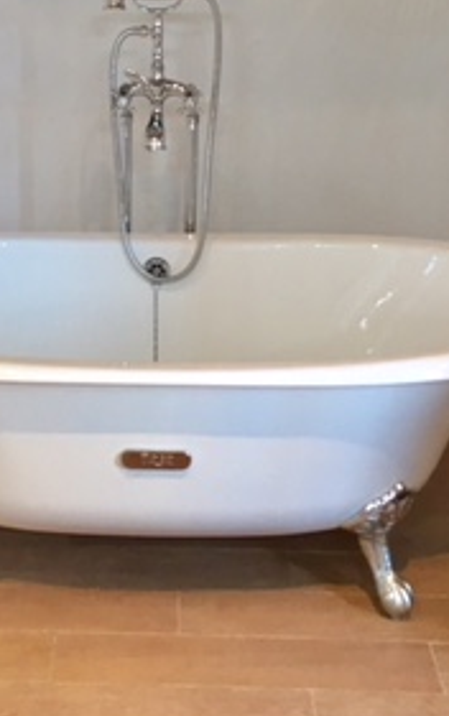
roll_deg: +0.7
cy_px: 138
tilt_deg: -8.7
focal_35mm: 70
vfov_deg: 28.7
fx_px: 1368
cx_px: 140
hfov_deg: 18.6
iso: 40
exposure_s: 1/17
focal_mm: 4.15
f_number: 2.2
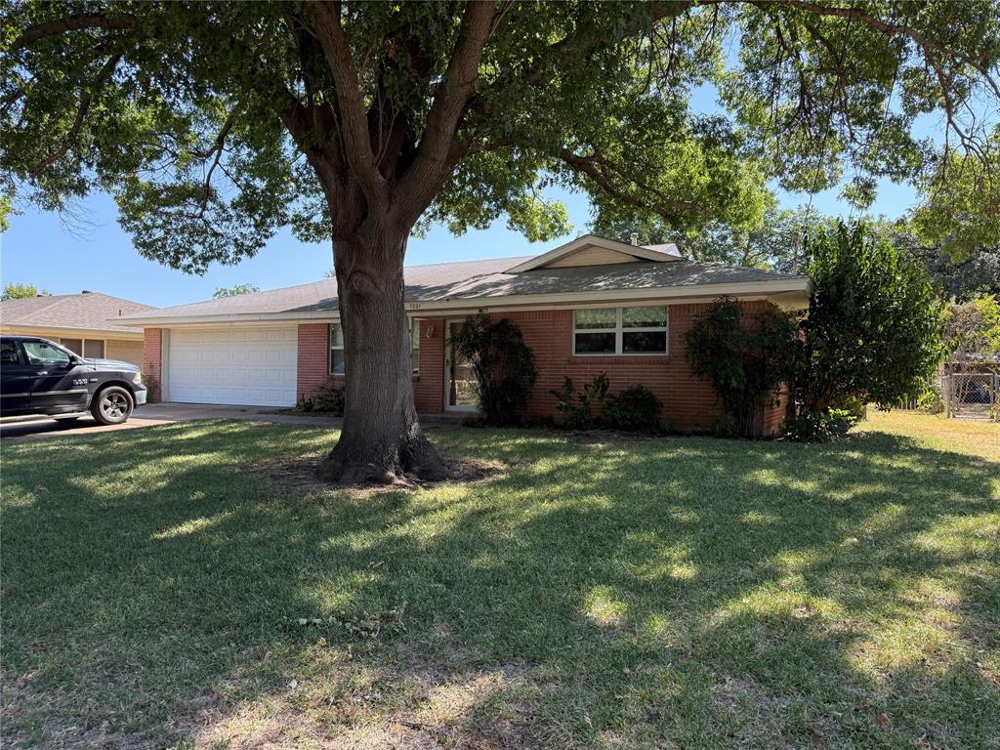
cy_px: 375
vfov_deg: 56.8
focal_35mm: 24
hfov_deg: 71.6
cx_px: 500
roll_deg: +0.3
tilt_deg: +1.4
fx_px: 693
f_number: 1.78
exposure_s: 1/1032
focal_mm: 6.76
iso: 100
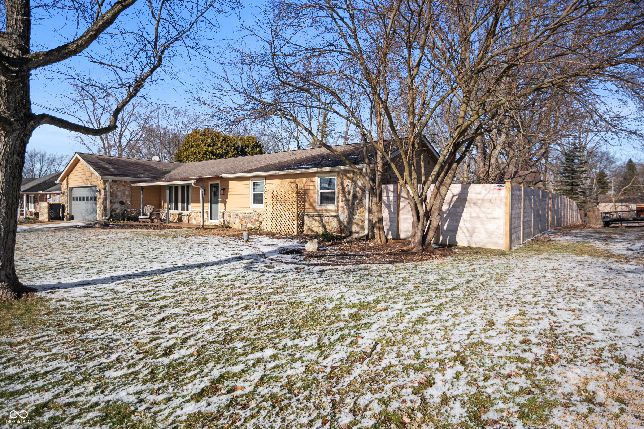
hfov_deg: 84.0
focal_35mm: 20
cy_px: 214
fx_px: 358
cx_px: 322
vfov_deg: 61.9
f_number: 2.8
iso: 320
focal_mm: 20
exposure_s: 1/8000
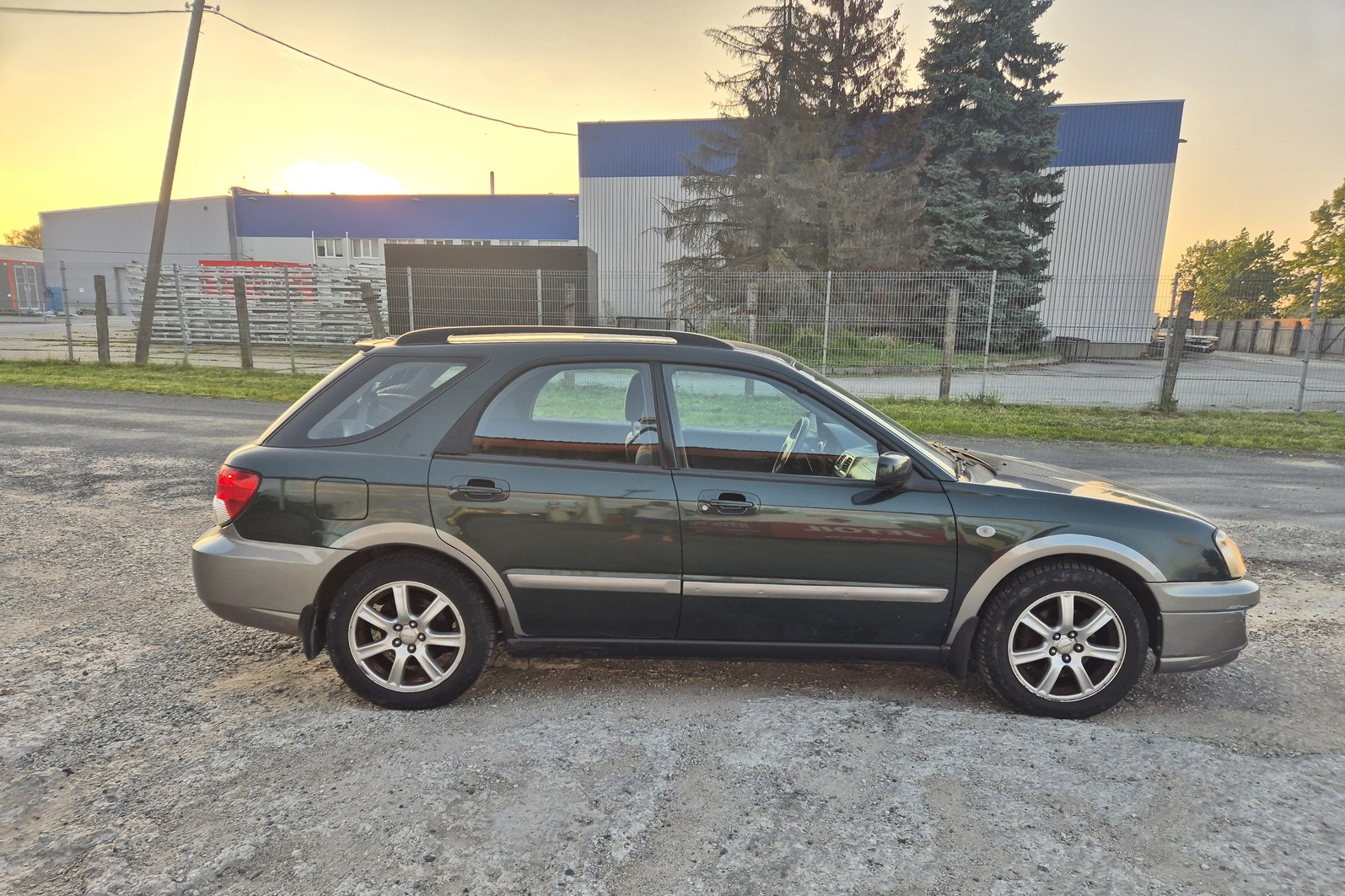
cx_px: 673
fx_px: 897
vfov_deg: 53.0
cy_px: 504
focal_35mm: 24
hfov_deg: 73.7
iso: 32
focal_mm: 5.4
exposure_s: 1/180
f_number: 1.8
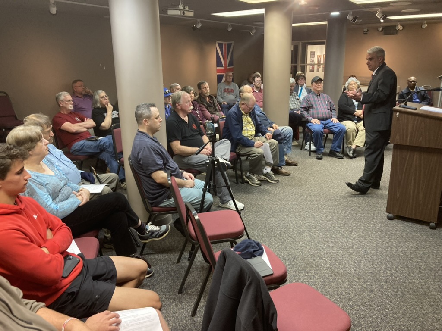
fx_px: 358
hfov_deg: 63.4
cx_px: 221
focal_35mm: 28
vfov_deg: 49.7
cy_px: 166
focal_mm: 3.99
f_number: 1.8
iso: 250
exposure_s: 1/40
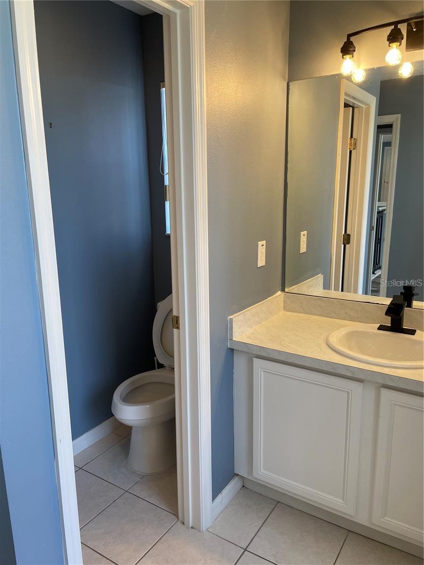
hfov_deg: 53.1
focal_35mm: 26
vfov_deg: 67.3
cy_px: 282
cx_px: 212
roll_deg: +1.6
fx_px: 425
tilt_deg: -12.6
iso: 64
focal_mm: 4.2
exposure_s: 1/120
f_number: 1.6
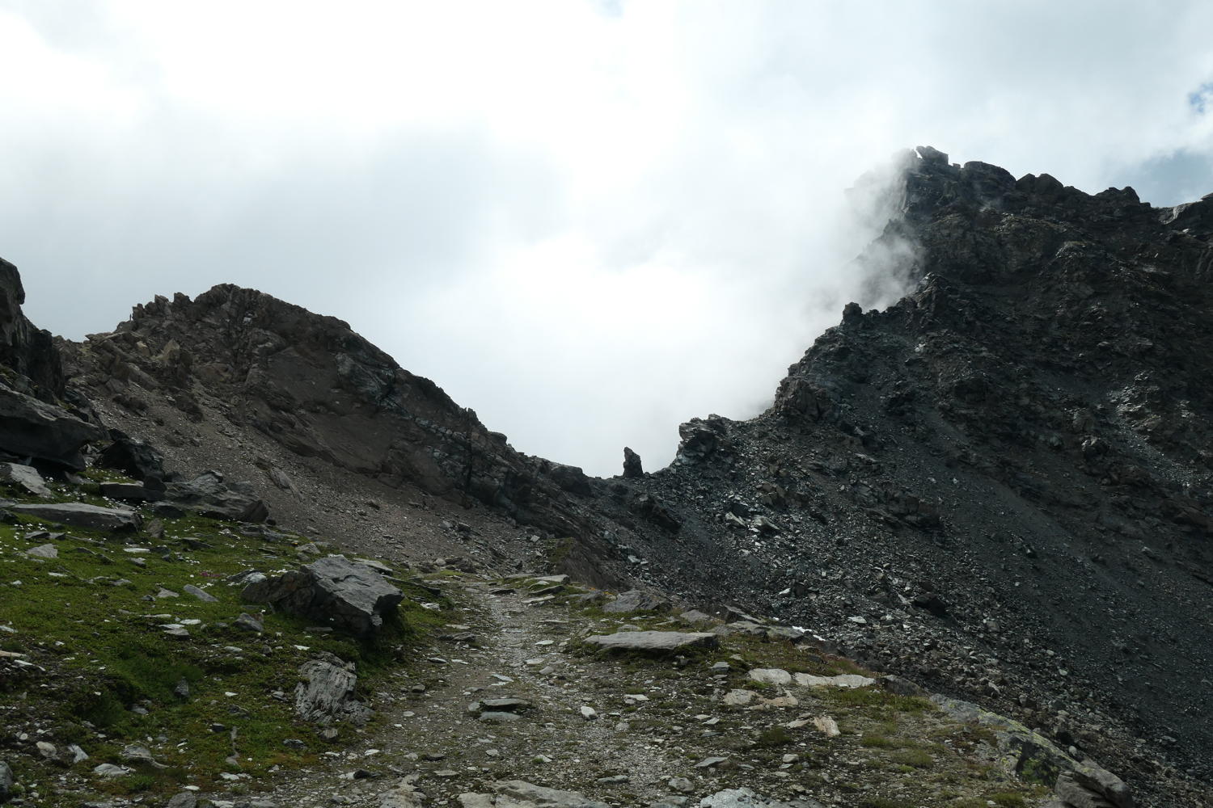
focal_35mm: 30
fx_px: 1011
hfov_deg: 61.9
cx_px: 606
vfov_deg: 43.6
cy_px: 404
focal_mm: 10.9
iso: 200
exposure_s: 1/1000
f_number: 7.1
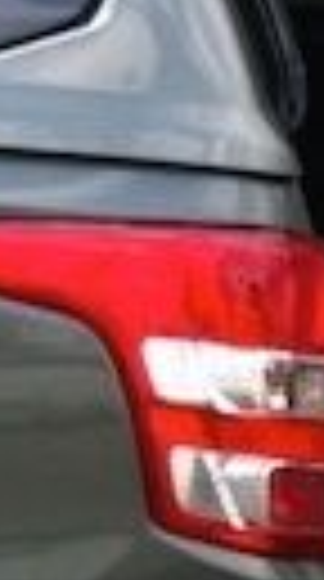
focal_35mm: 237
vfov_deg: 9.1
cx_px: -482
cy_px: 319
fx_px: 3641
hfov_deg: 4.9
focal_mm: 3.85
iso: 80
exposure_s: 1/321
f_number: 2.8
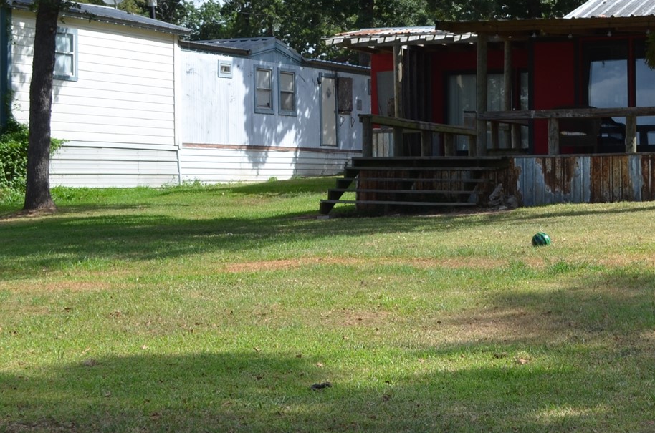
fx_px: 1688
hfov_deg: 20.9
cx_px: 712
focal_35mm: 93
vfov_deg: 14.6
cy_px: 118
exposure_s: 1/250
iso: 140
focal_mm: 26
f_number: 8
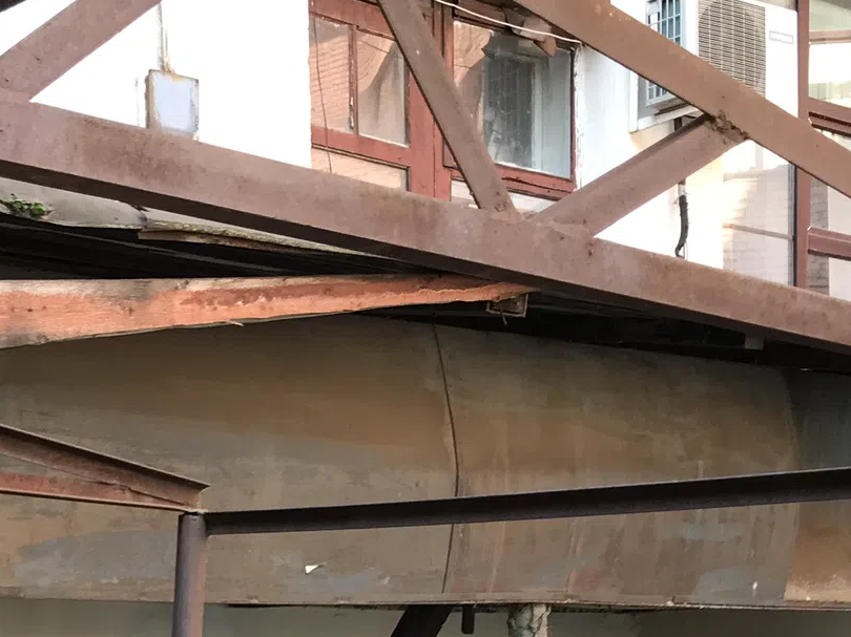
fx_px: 2040
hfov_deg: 23.4
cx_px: 275
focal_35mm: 83
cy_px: 856
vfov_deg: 16.7
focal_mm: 3.99
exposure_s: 1/90
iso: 25
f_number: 1.8
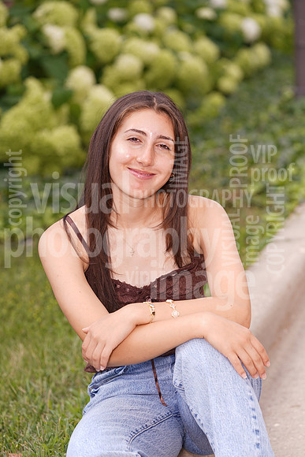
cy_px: 228
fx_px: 1613
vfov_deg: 16.1
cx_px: 152
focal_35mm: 127
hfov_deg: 10.8
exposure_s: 1/160
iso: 64
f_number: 4.5
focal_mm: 127
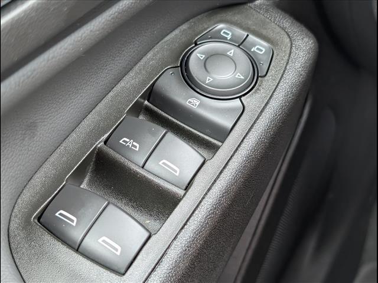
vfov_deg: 29.7
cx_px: 189
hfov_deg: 38.9
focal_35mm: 49
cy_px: 142
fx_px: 535
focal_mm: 6.9
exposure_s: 1/189
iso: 357
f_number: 1.68
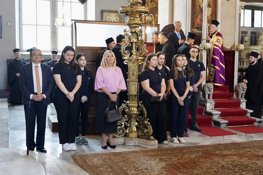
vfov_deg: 30.5
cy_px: 88
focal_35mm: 44
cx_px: 132
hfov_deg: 44.5
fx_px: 321
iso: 4000
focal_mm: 44
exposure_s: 1/160
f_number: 4
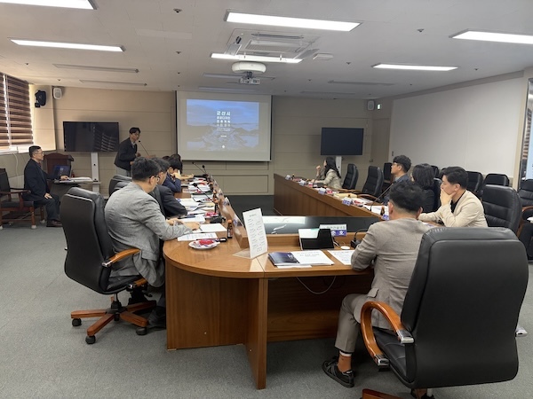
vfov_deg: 53.1
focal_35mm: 26
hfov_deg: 67.3
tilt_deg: -8.4
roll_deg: -0.8
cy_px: 200
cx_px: 266
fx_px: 400
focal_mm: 5.96
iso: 250
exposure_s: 1/120
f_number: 1.6
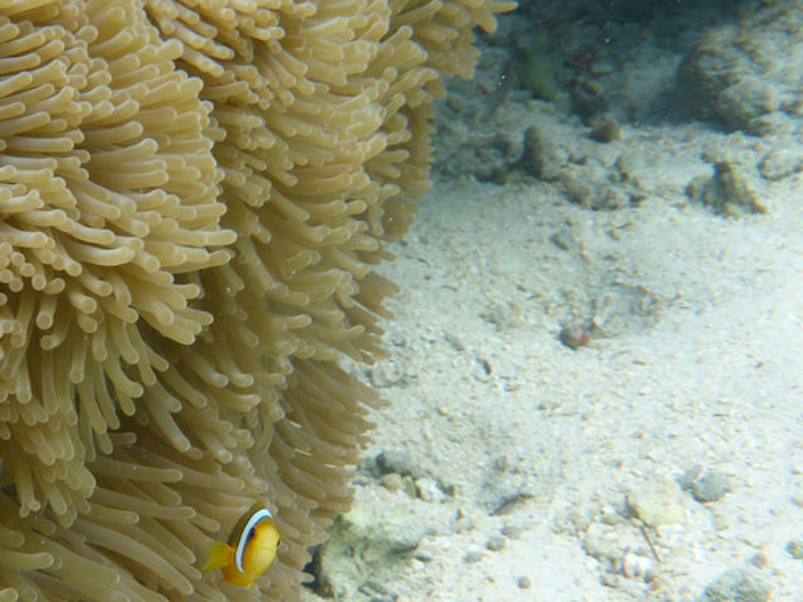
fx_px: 1694
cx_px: 172
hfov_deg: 26.2
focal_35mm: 73
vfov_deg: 20.1
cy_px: 400
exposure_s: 1/100
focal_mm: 6.4
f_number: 3.9
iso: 100
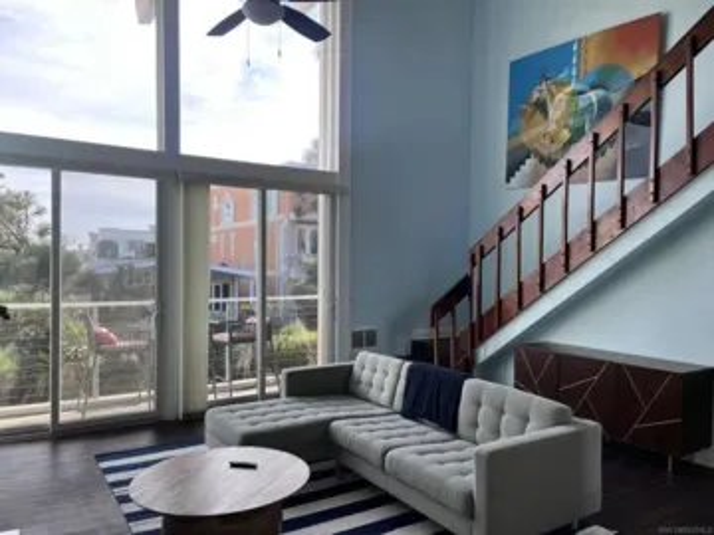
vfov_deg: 53.1
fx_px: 536
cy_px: 268
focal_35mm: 26
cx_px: 357
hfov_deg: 67.3
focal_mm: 5.1
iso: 50
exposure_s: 1/360
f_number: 1.6
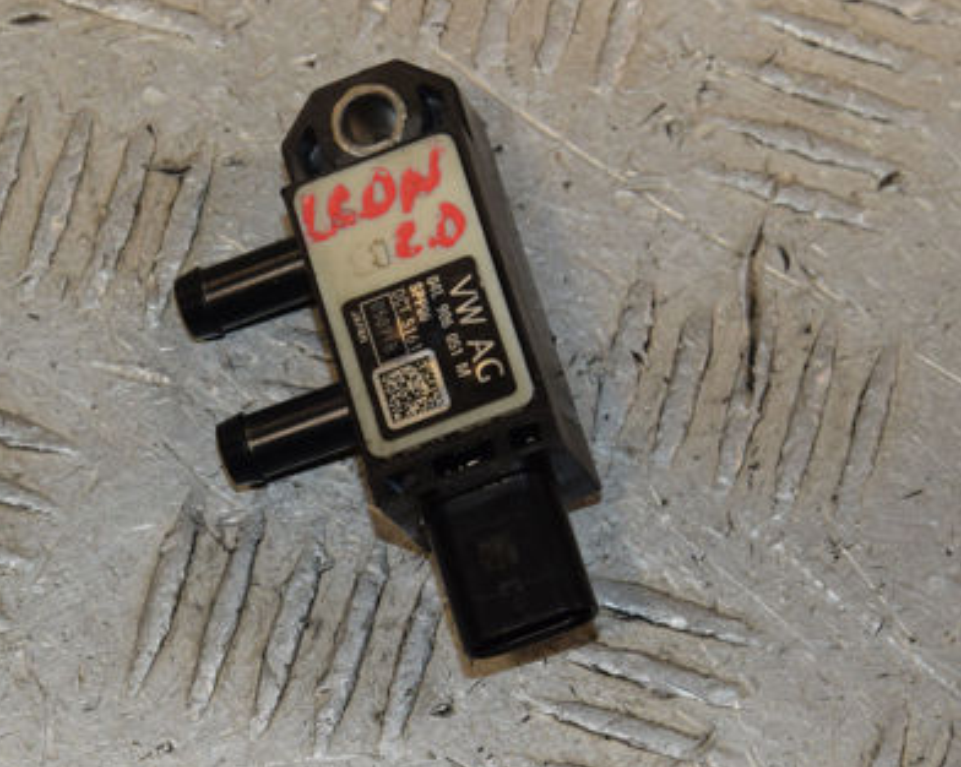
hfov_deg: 12.0
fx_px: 4576
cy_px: 301
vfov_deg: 9.6
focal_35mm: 161
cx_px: 412
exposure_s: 1/200
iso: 800
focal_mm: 70
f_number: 9
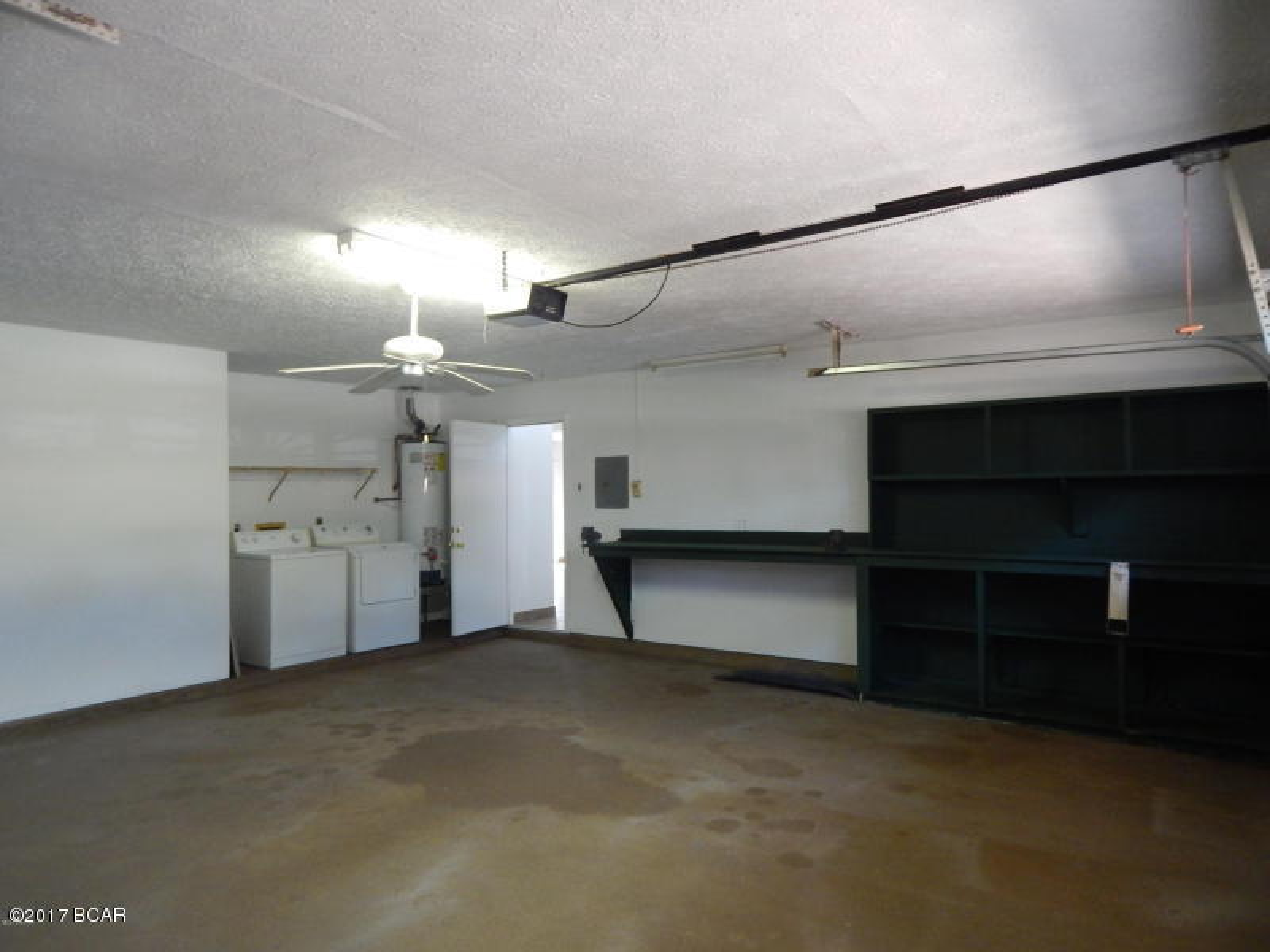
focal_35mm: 22
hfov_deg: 76.4
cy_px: 476
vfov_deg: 61.1
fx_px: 807
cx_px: 635
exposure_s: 1/15
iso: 400
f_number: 3
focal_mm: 4
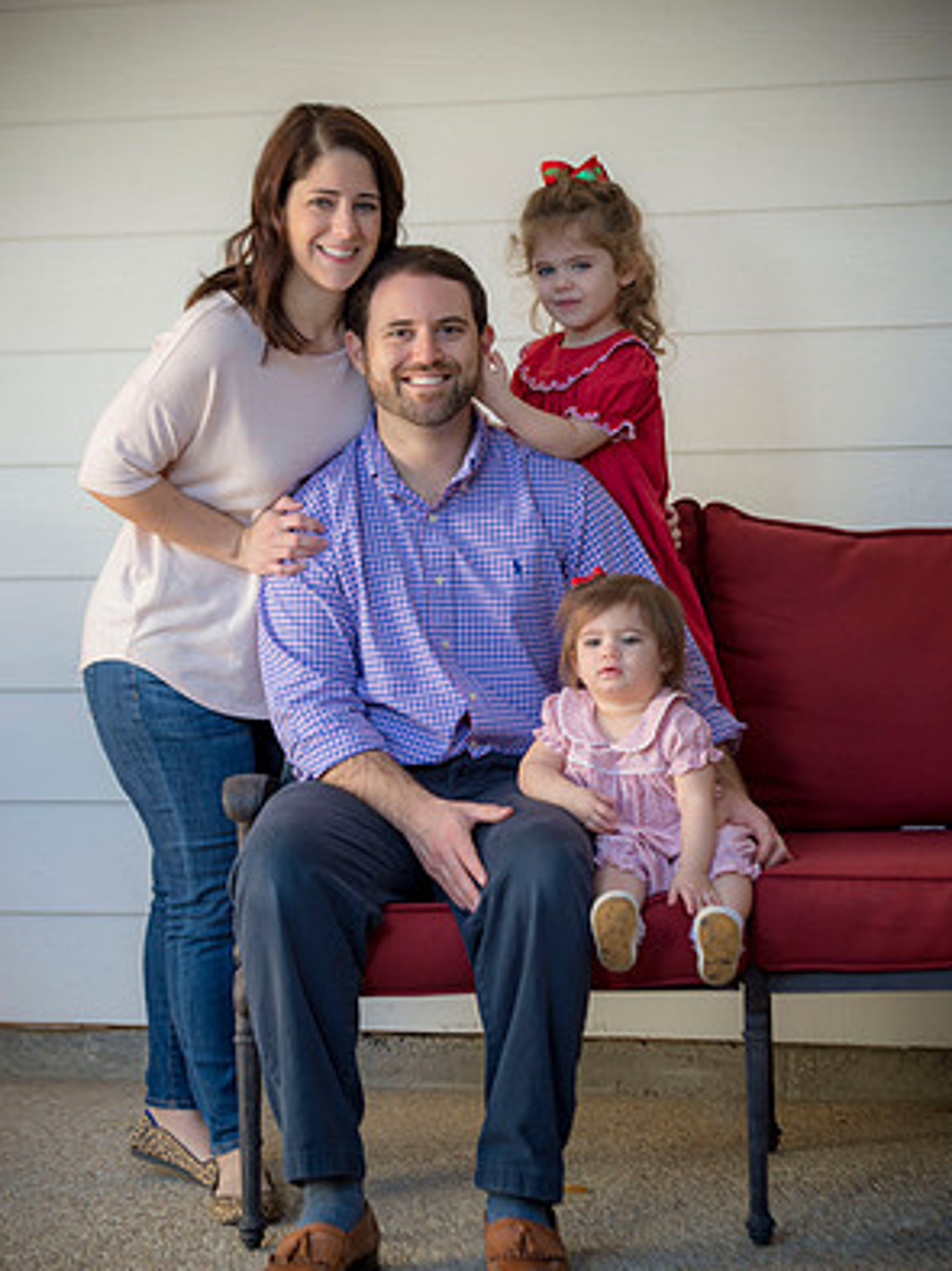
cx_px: 476
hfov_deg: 13.2
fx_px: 4111
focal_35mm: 112
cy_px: 671
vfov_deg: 17.6
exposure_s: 1/200
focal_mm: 102
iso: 320
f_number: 4
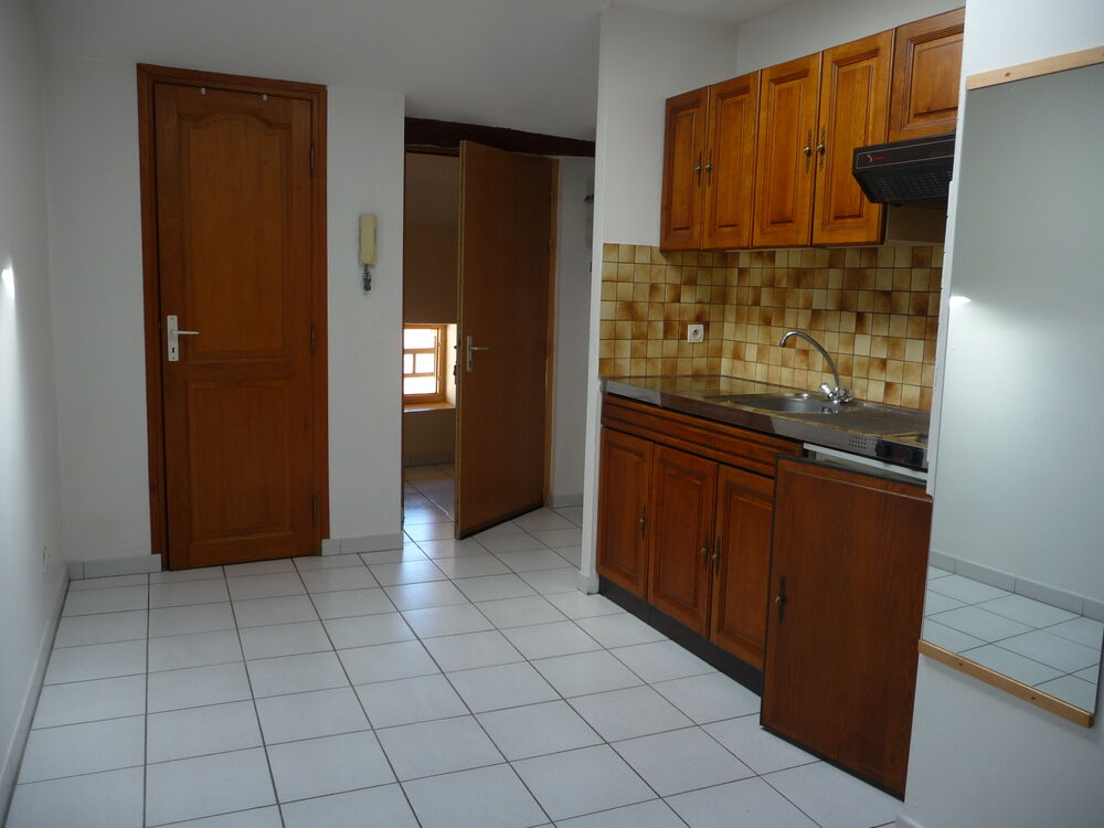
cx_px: 552
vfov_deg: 49.7
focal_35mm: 28
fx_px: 893
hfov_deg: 63.4
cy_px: 414
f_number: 3.3
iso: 100
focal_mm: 4.7
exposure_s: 1/30
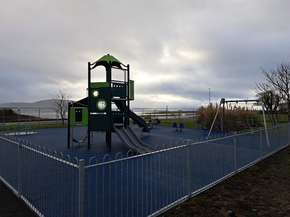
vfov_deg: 56.8
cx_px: 145
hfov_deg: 71.6
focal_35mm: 24
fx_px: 201
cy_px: 108
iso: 50
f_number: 1.8
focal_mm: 5.23
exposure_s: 1/615
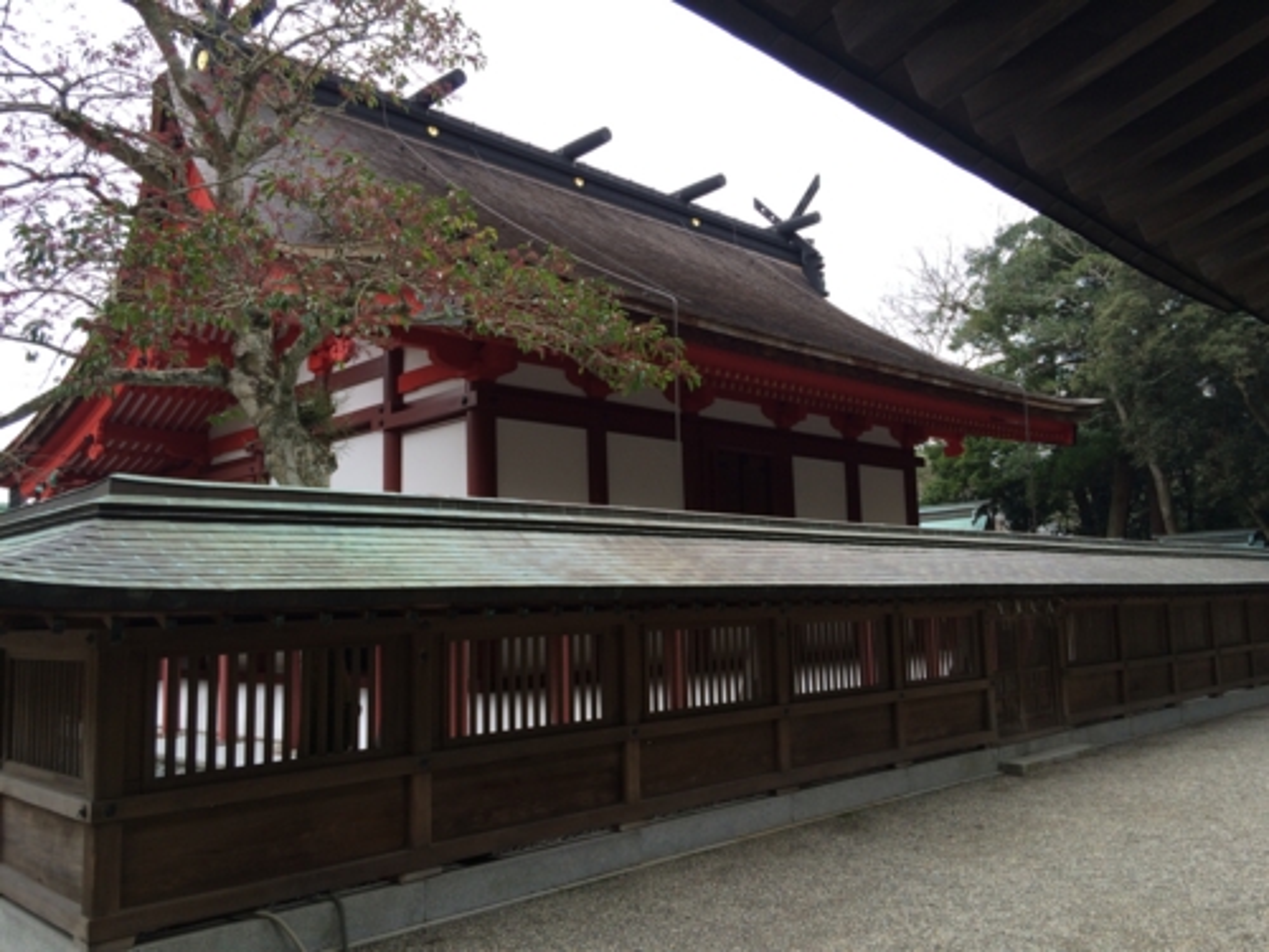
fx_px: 1063
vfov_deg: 48.2
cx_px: 634
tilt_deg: +6.4
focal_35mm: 29
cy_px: 476
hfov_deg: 61.7
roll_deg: +2.5
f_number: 2.2
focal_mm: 4.15
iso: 40
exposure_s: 1/120
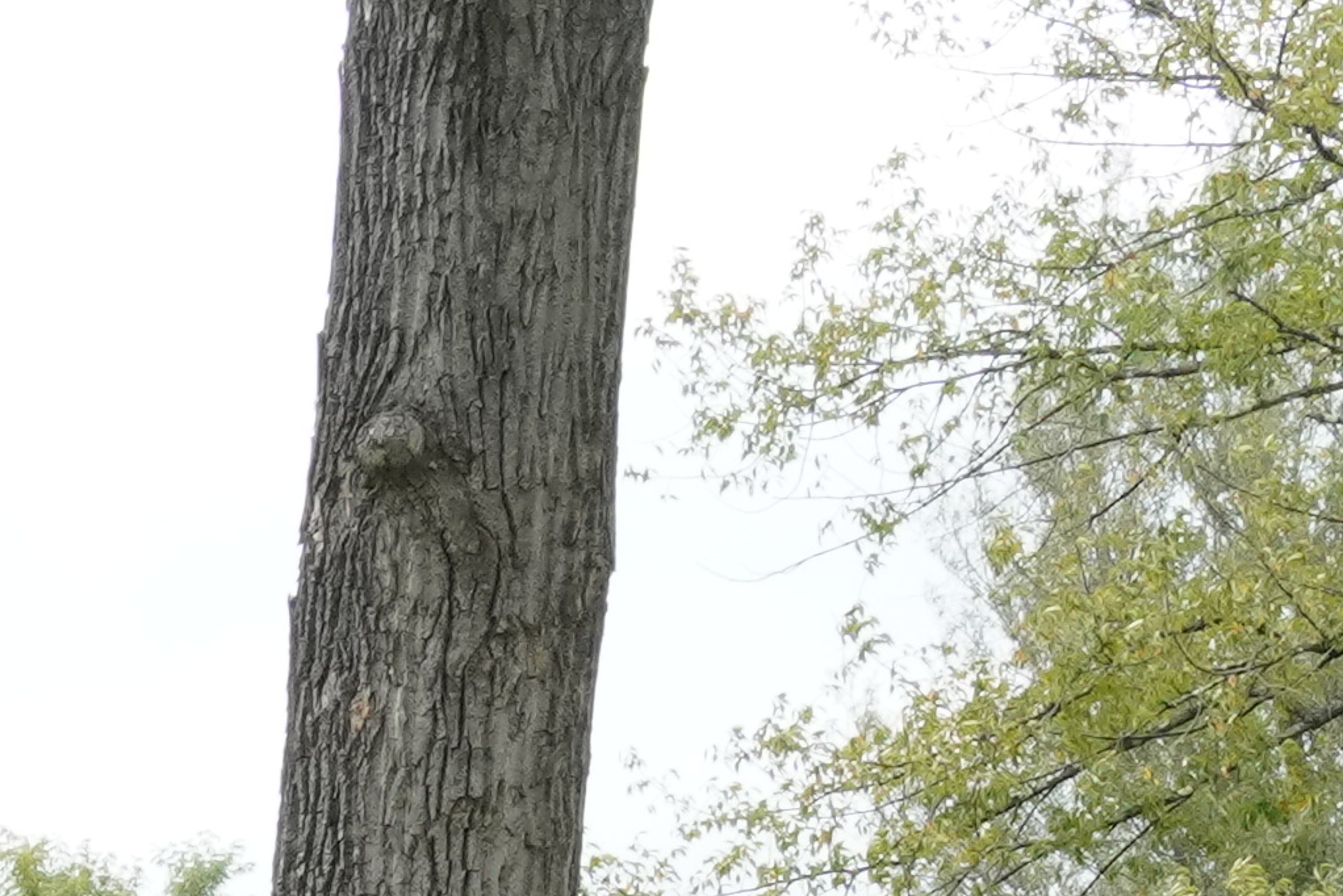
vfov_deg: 3.2
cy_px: 3220
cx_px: -2179
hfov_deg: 4.8
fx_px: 15672
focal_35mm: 420
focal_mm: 54
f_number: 13
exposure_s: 1/250
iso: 1600
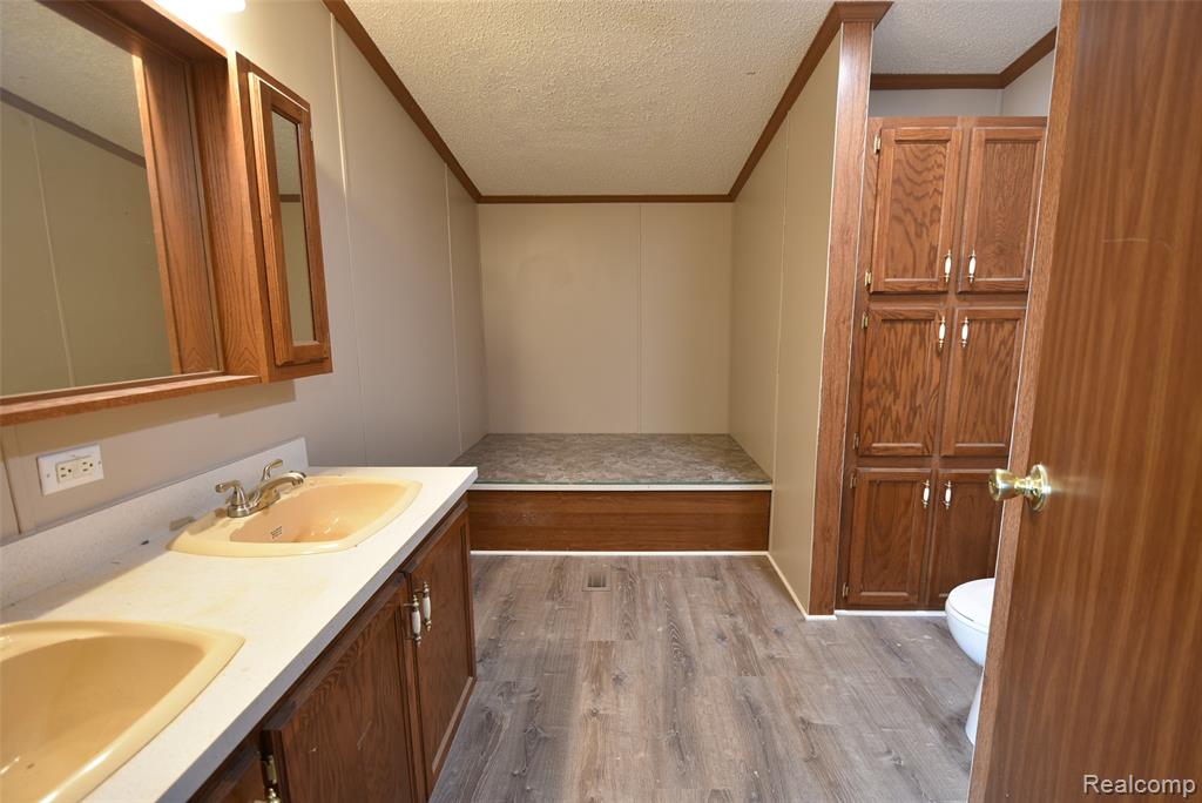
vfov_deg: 77.4
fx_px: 501
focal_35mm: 15
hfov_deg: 100.4
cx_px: 601
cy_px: 402
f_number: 4
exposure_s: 1/10
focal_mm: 10
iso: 250
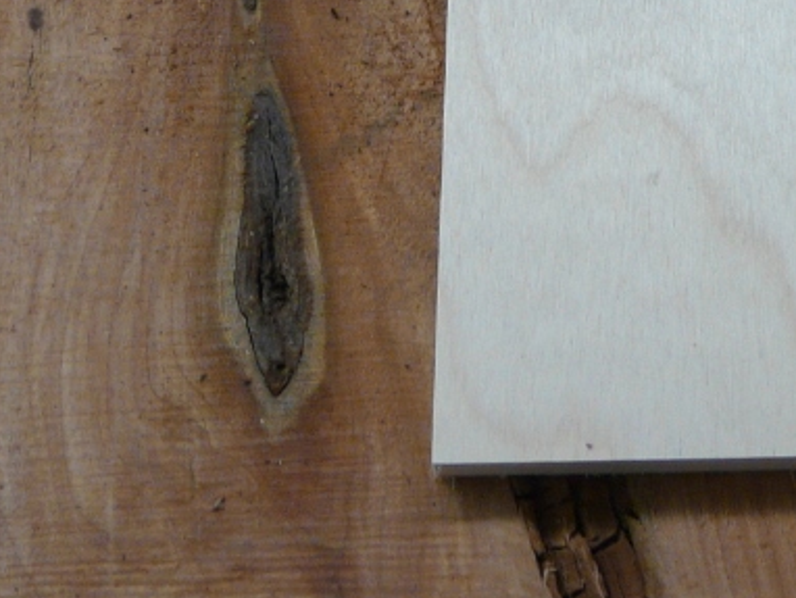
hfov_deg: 25.3
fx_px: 1726
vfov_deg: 18.5
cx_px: 694
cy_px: -142
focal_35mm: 75
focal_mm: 4.6
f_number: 2.8
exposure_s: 1/30
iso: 160
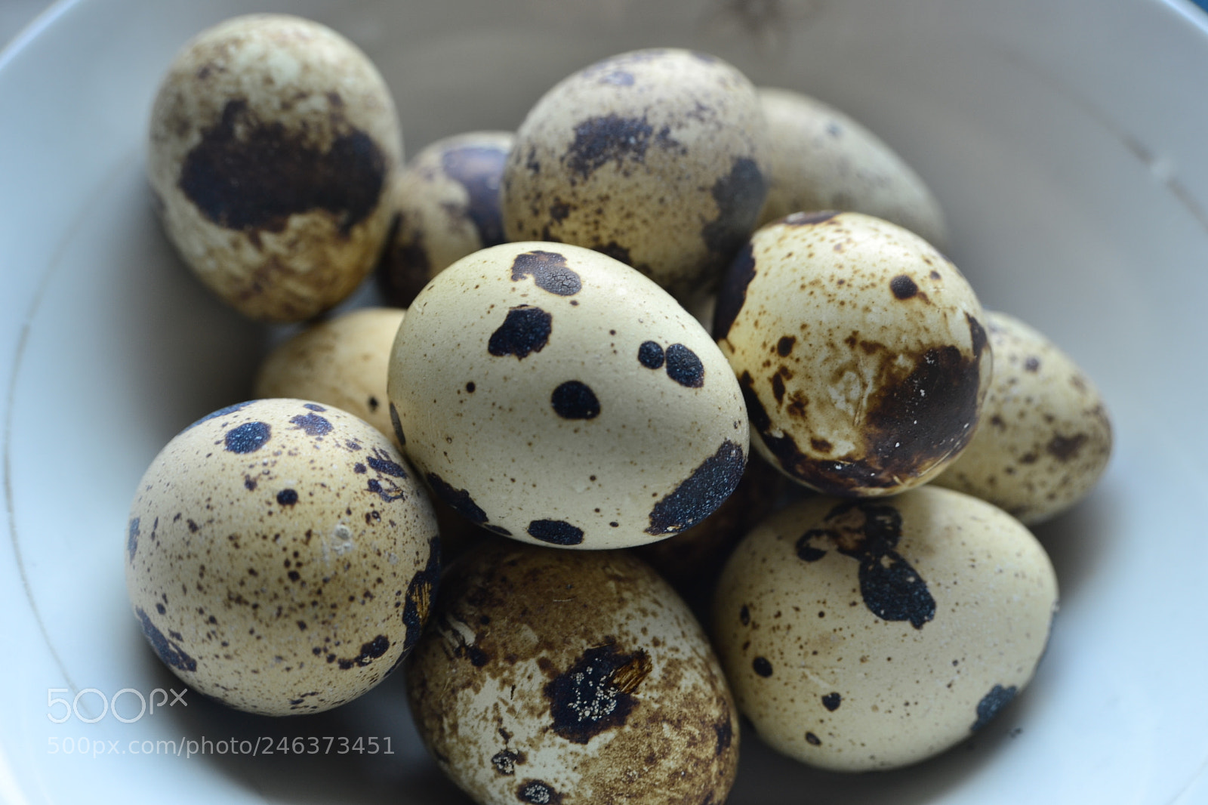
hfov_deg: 35.1
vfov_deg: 23.8
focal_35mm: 57
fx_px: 1912
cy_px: 402
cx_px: 604
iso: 100
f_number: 4.8
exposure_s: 1/6
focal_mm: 38
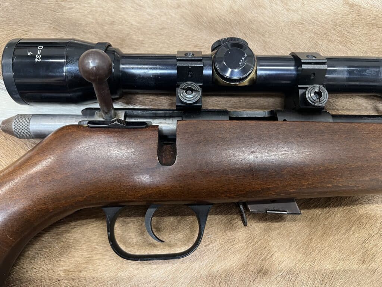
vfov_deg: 53.1
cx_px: 191
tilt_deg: -76.2
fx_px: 287
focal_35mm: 26
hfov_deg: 67.3
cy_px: 144
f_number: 1.5
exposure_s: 1/50
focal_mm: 5.7
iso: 200
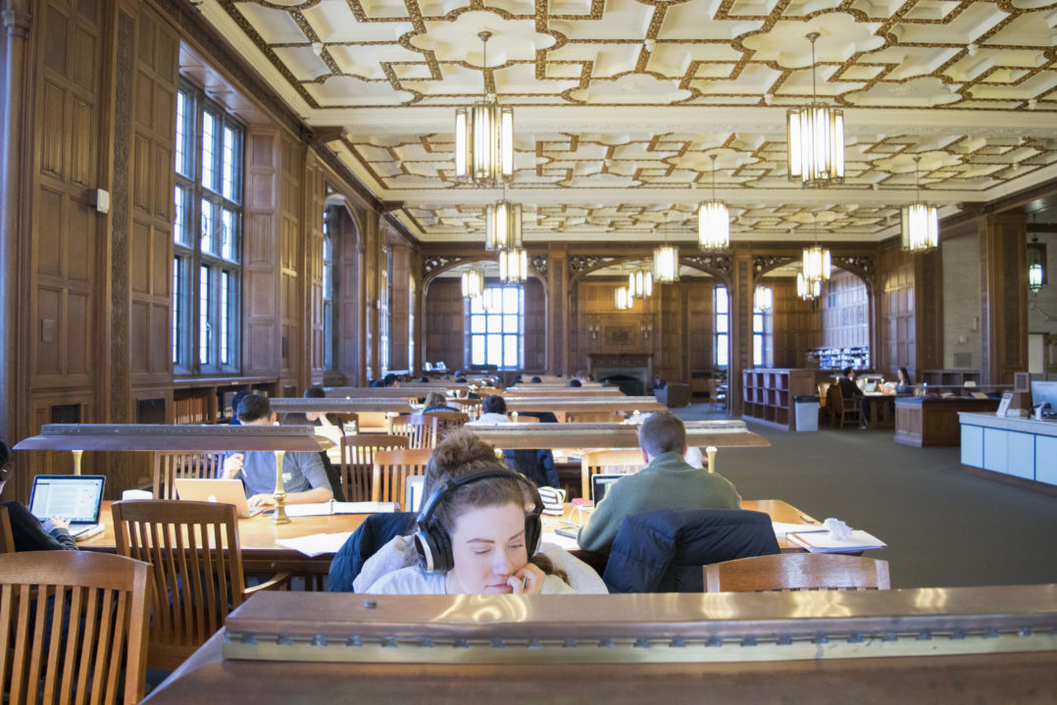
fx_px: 793
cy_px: 352
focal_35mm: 27
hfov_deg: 67.4
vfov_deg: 47.9
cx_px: 528
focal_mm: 18
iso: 1600
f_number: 3.5
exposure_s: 1/80
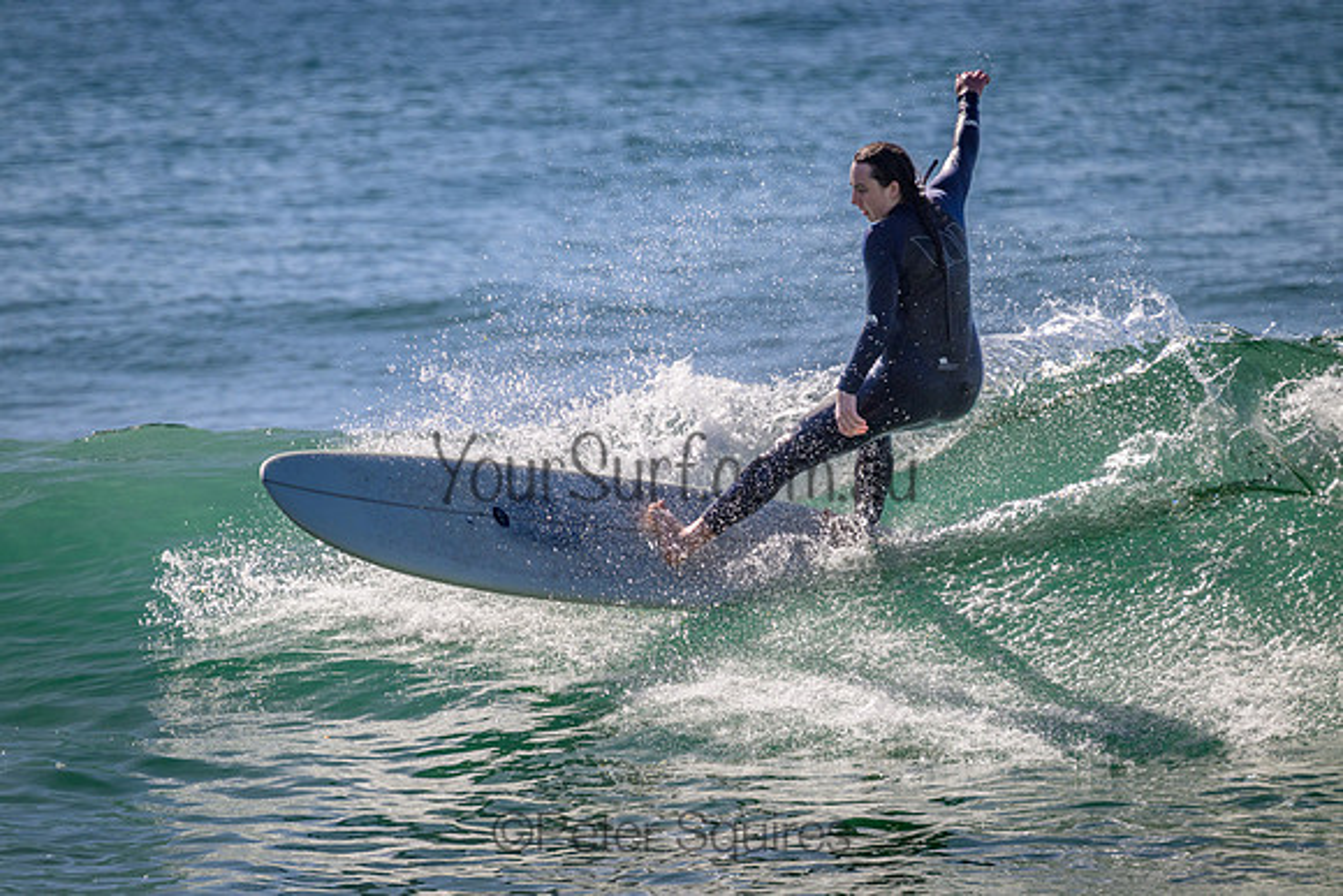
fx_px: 25373
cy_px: 448
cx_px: 672
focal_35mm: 680
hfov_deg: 3.0
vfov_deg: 2.0
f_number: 11
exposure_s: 1/2000
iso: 800
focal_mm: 680
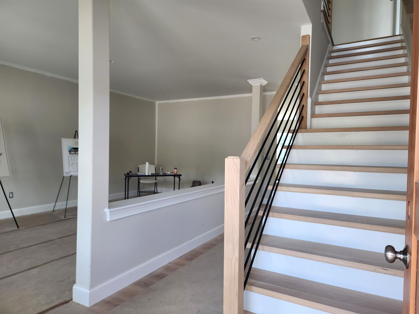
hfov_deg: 73.9
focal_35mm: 23
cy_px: 157
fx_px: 278
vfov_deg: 58.9
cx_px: 210
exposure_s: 1/182
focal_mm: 6.4
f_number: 1.8
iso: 125
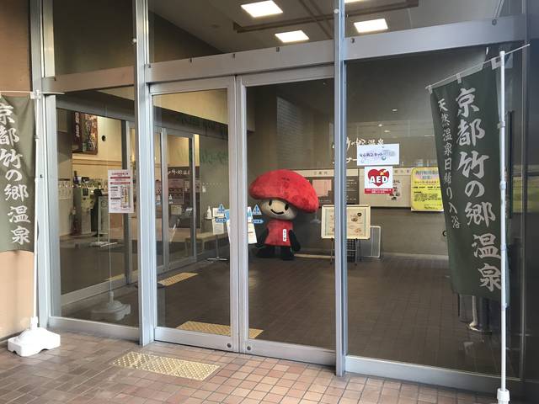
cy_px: 202
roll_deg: +1.9
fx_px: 436
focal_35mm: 28
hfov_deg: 63.4
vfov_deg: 49.7
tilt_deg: -1.2
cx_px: 270
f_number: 1.8
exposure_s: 1/30
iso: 32
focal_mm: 3.99
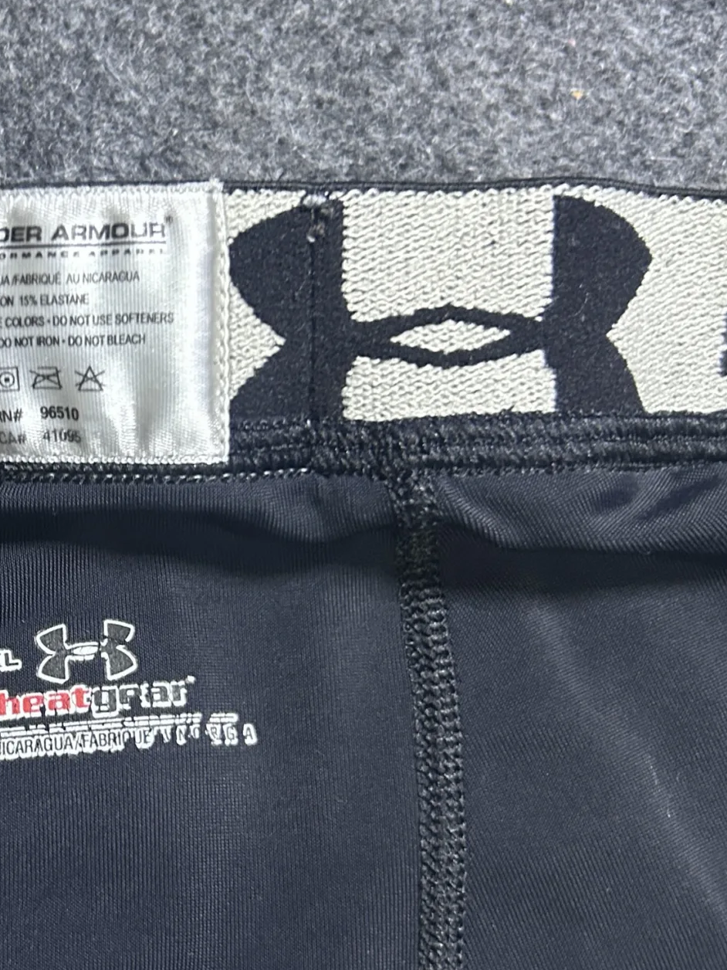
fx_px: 1484
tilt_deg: -46.8
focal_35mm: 53
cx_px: 68
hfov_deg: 26.6
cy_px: 541
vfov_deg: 36.1
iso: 500
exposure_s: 1/50
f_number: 1.5
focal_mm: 5.7
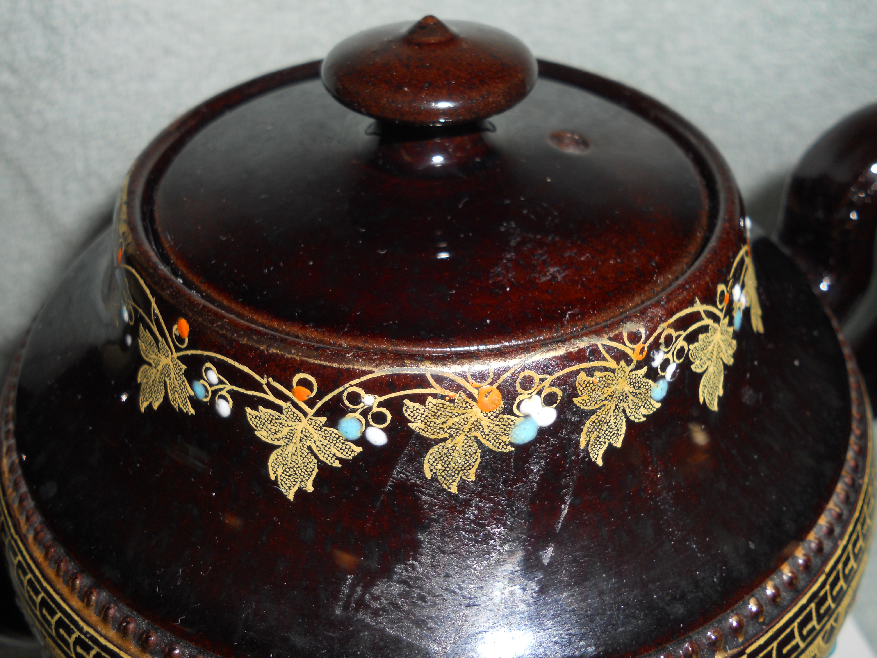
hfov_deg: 56.8
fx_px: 811
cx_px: 438
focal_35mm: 32
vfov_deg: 44.2
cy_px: 329
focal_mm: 5.8
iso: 80
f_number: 8.8
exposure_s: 1/25
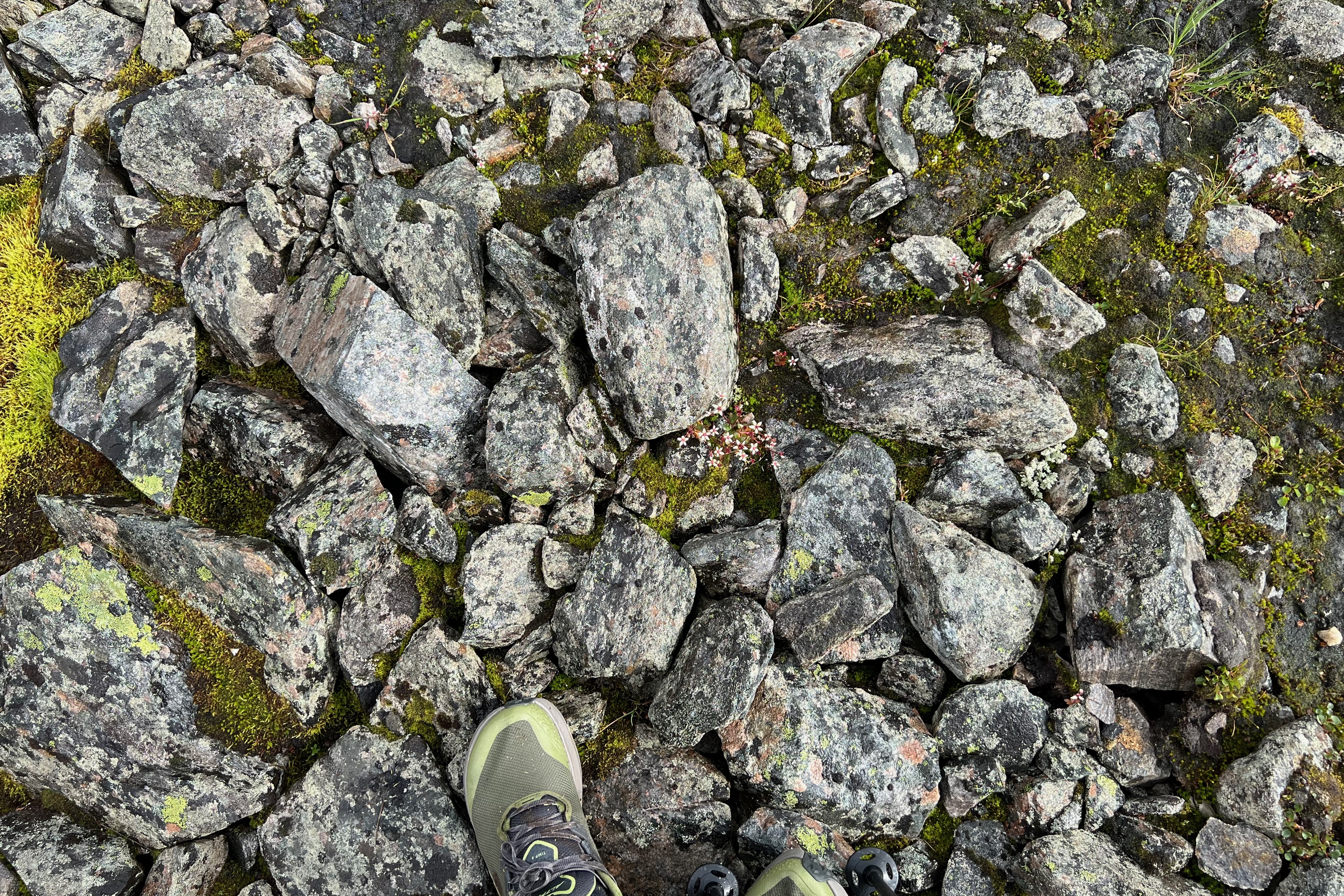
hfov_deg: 65.5
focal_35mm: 28
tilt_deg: -84.0
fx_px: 1045
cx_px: 656
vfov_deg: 46.4
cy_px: 443
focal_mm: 5.7
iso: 50
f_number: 1.5
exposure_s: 1/1468
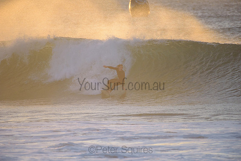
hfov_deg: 4.1
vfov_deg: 2.8
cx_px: 120
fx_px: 3348
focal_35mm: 500
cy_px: 80
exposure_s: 1/2500
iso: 1250
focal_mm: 500
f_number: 5.6
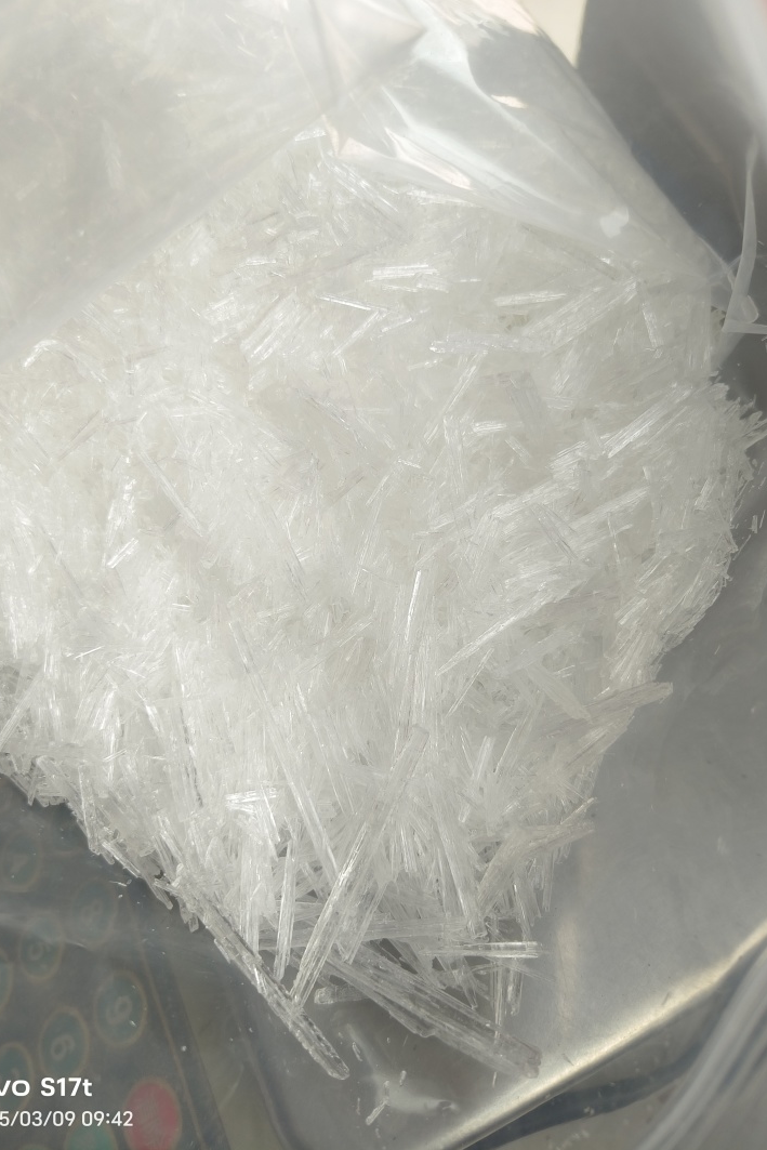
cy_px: 576
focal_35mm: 24
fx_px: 767
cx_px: 373
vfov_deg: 73.7
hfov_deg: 53.1
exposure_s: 1/141
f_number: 1.88
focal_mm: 5.5
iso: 50
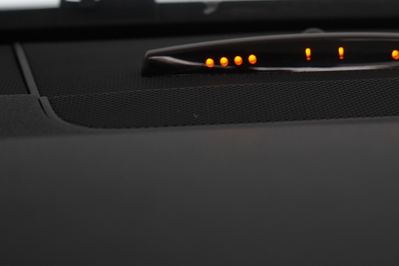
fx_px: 975
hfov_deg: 22.8
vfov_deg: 15.4
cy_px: 56
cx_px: 323
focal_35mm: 88
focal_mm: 47
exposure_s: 1/40
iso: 640
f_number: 4.5
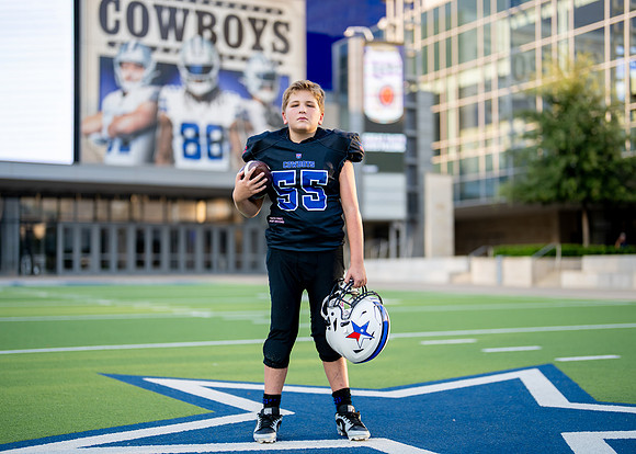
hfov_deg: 34.7
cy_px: 236
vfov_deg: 25.1
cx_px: 318
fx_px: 1019
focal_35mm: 56
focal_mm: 50
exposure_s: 1/2000
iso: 100
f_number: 1.2
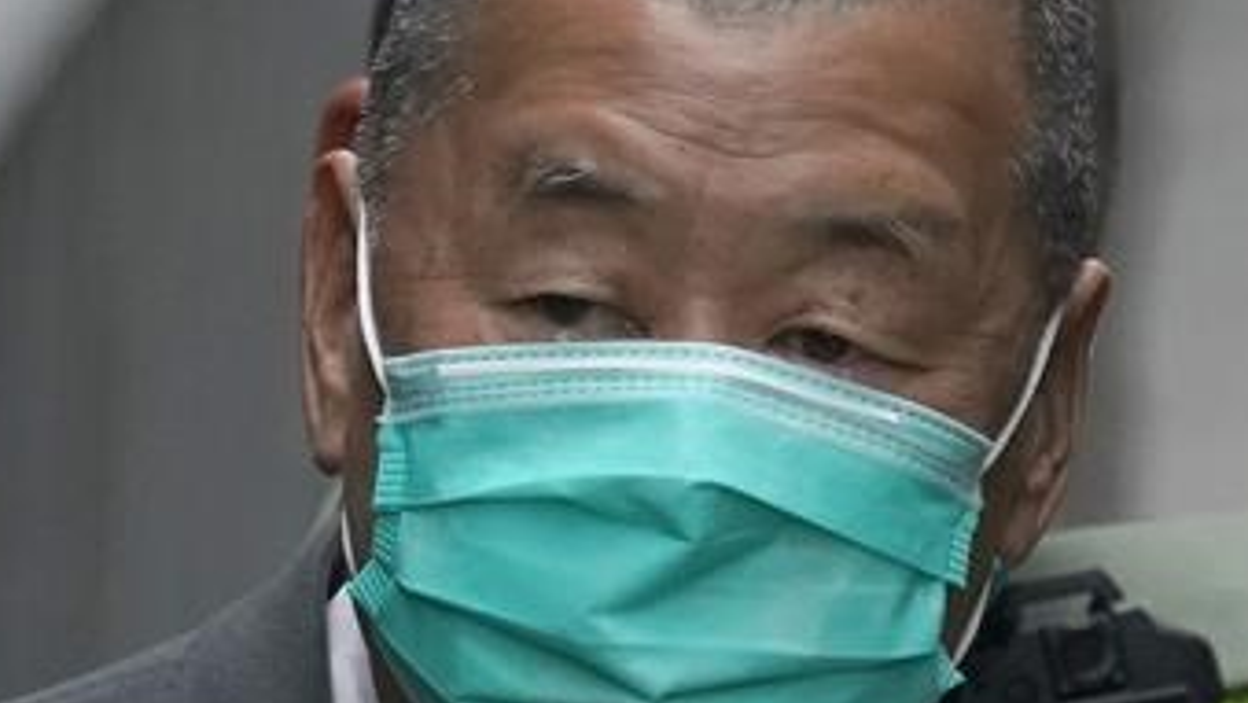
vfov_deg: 2.5
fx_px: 16288
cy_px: 366
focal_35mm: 492
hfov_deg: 4.4
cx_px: 674
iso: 3200
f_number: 7.1
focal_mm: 245
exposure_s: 1/1000
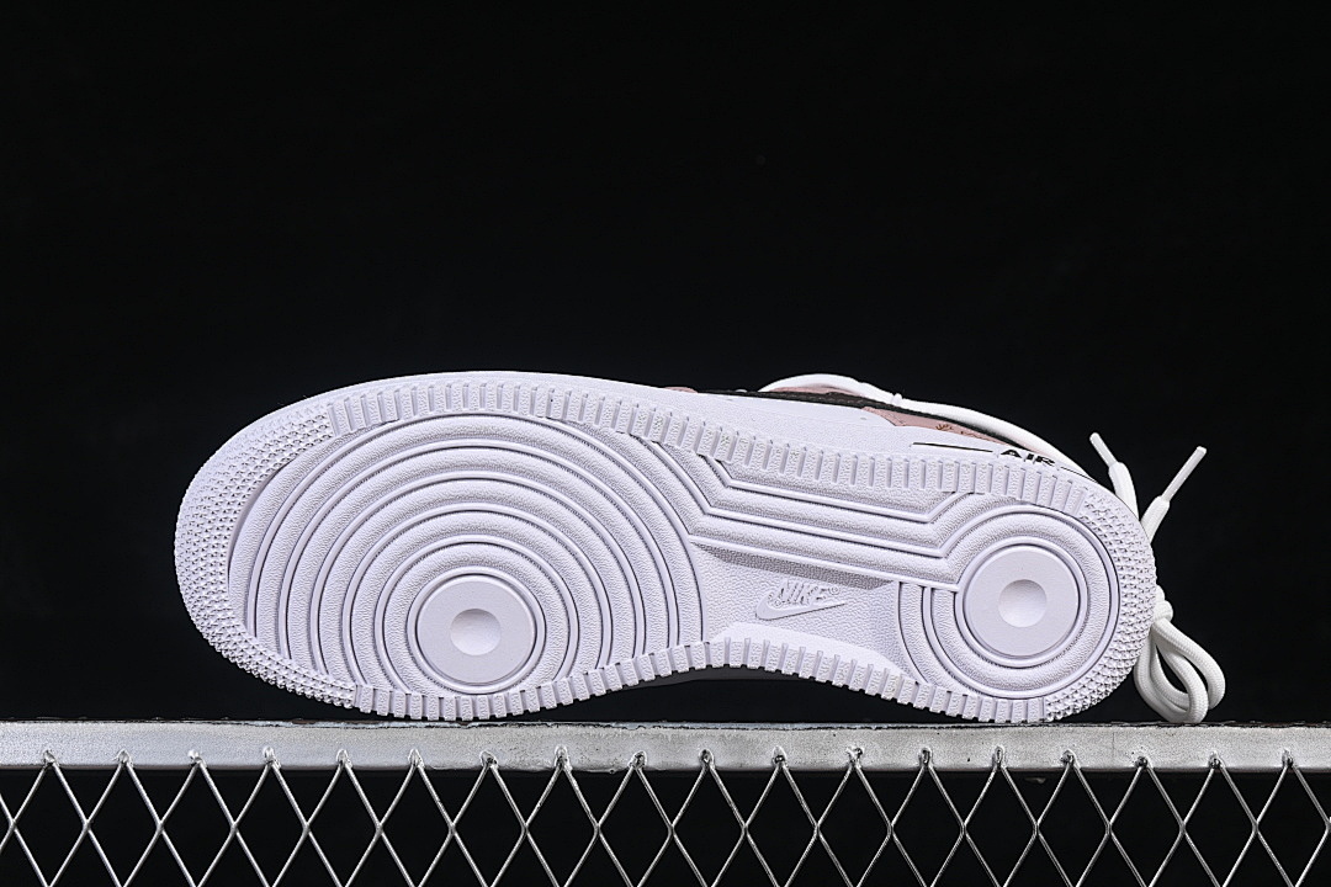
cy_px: 444
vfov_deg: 18.2
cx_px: 666
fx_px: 2773
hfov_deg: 27.0
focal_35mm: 75
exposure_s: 1/80
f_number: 8
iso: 160
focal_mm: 50
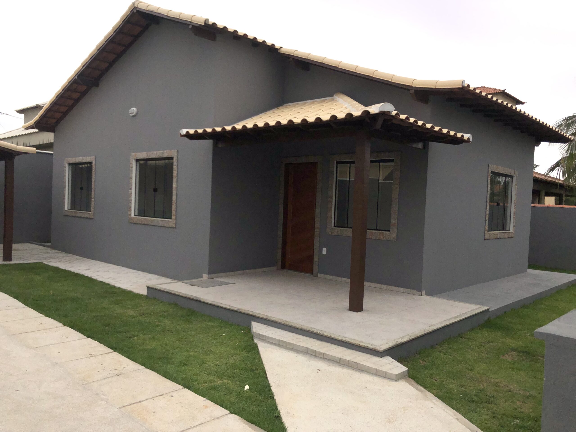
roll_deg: -1.3
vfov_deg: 49.7
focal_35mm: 28
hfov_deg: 63.4
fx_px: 466
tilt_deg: -1.9
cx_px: 288
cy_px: 216
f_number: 1.8
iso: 20
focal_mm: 3.99
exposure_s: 1/1919
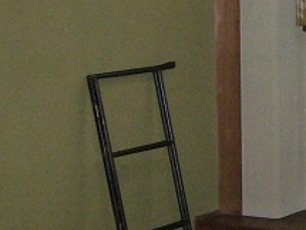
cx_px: 532
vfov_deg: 11.4
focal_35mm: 130
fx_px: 1151
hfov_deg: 13.7
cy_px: 65
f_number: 2.8
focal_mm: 5.8
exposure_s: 1/60
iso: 320
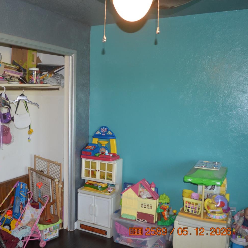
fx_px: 284
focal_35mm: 35
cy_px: 125
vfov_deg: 47.2
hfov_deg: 46.3
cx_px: 78
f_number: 3.5
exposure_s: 1/60
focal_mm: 18
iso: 640
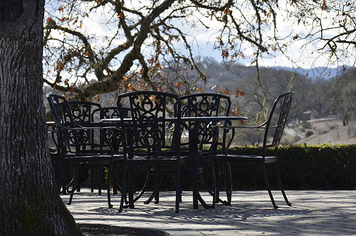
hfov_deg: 11.4
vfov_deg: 7.6
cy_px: 118
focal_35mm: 180
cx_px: 178
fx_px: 1776
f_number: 8
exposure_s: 1/250
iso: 160
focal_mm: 120
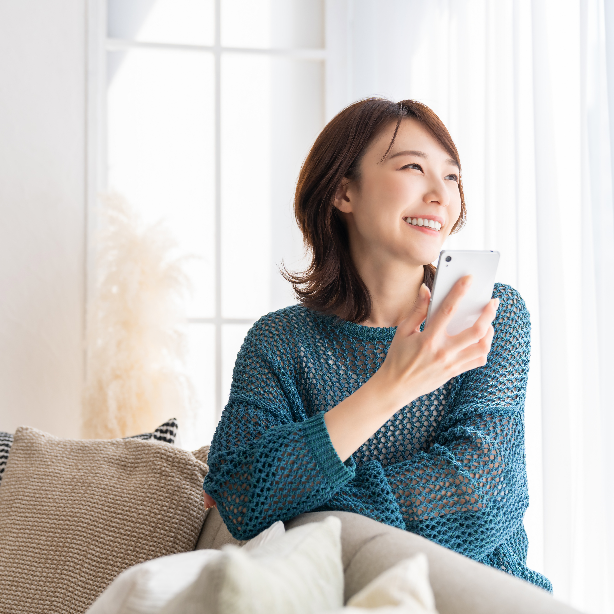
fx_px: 1104
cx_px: 285
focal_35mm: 55
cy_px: 308
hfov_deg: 31.1
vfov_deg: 31.1
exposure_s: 1/320
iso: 400
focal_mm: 43
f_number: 3.2
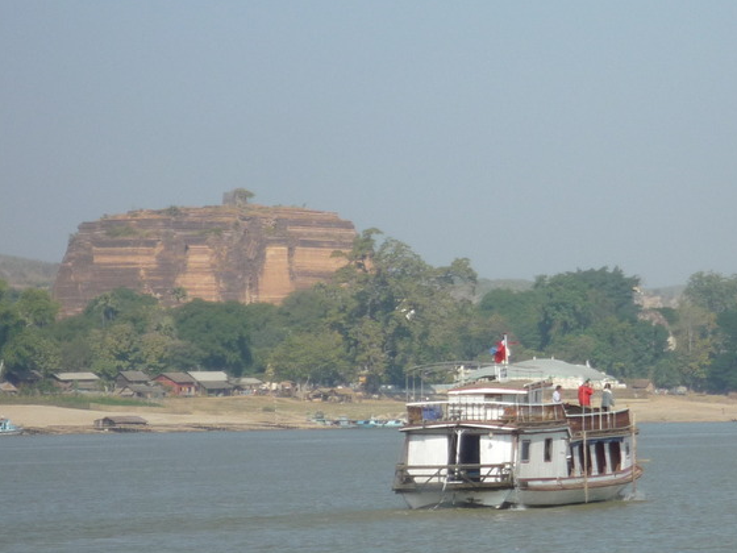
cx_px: 500
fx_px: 5472
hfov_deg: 7.7
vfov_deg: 5.8
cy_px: 276
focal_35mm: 257
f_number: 5.9
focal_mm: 22
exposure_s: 1/500
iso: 100
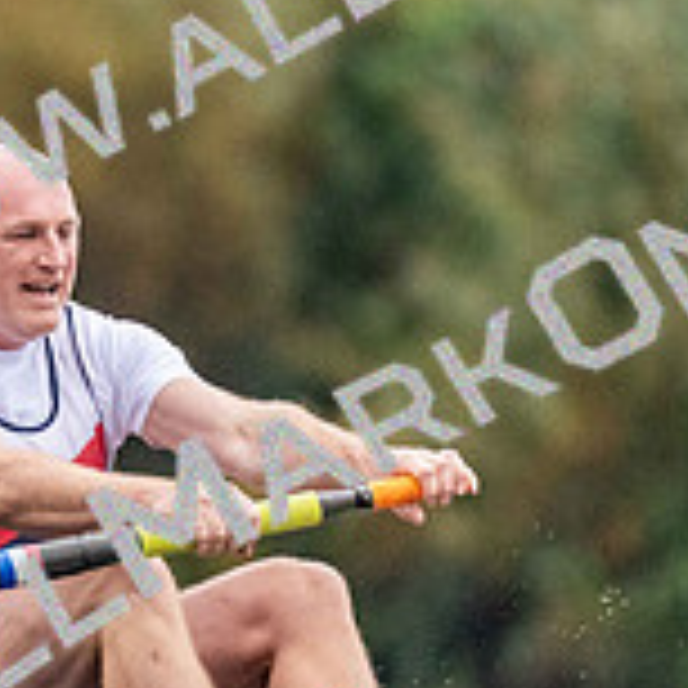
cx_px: -585
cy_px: 402
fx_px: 43466
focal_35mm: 1933
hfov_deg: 0.9
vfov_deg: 0.9
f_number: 4
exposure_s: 1/2500
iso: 4500
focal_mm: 600
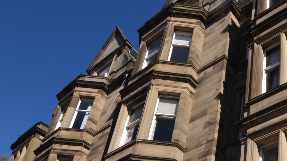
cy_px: 216
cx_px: 260
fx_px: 335
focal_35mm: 44
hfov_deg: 42.4
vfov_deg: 23.6
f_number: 9
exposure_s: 1/200
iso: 100
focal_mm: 10
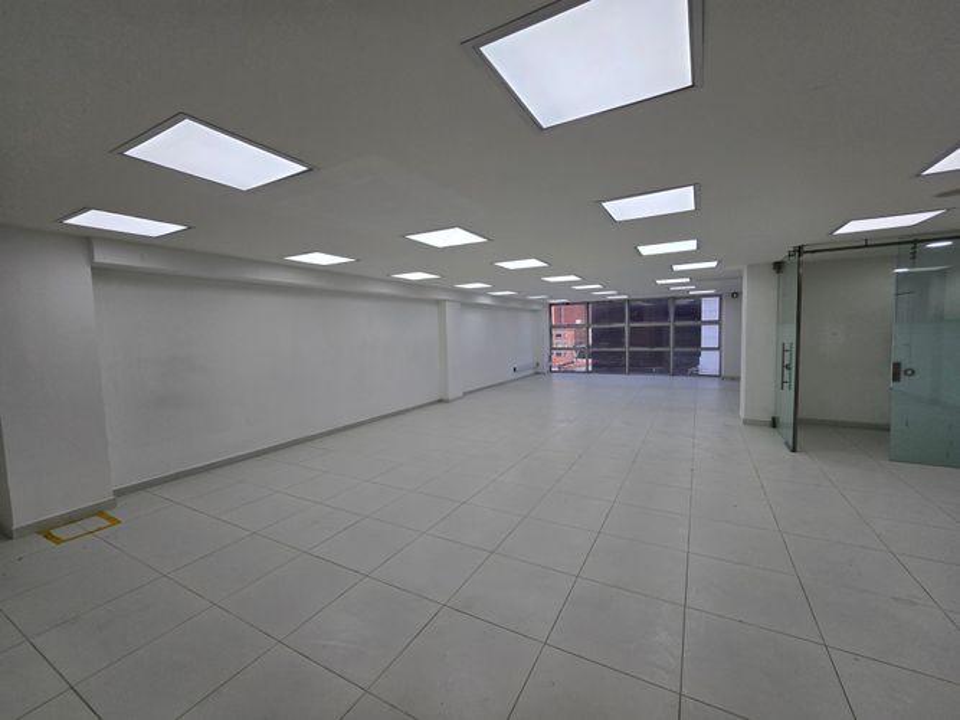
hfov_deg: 106.2
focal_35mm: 13
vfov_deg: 89.9
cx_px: 480
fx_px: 360
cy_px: 360
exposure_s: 1/455
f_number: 2.2
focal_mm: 2.2
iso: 50
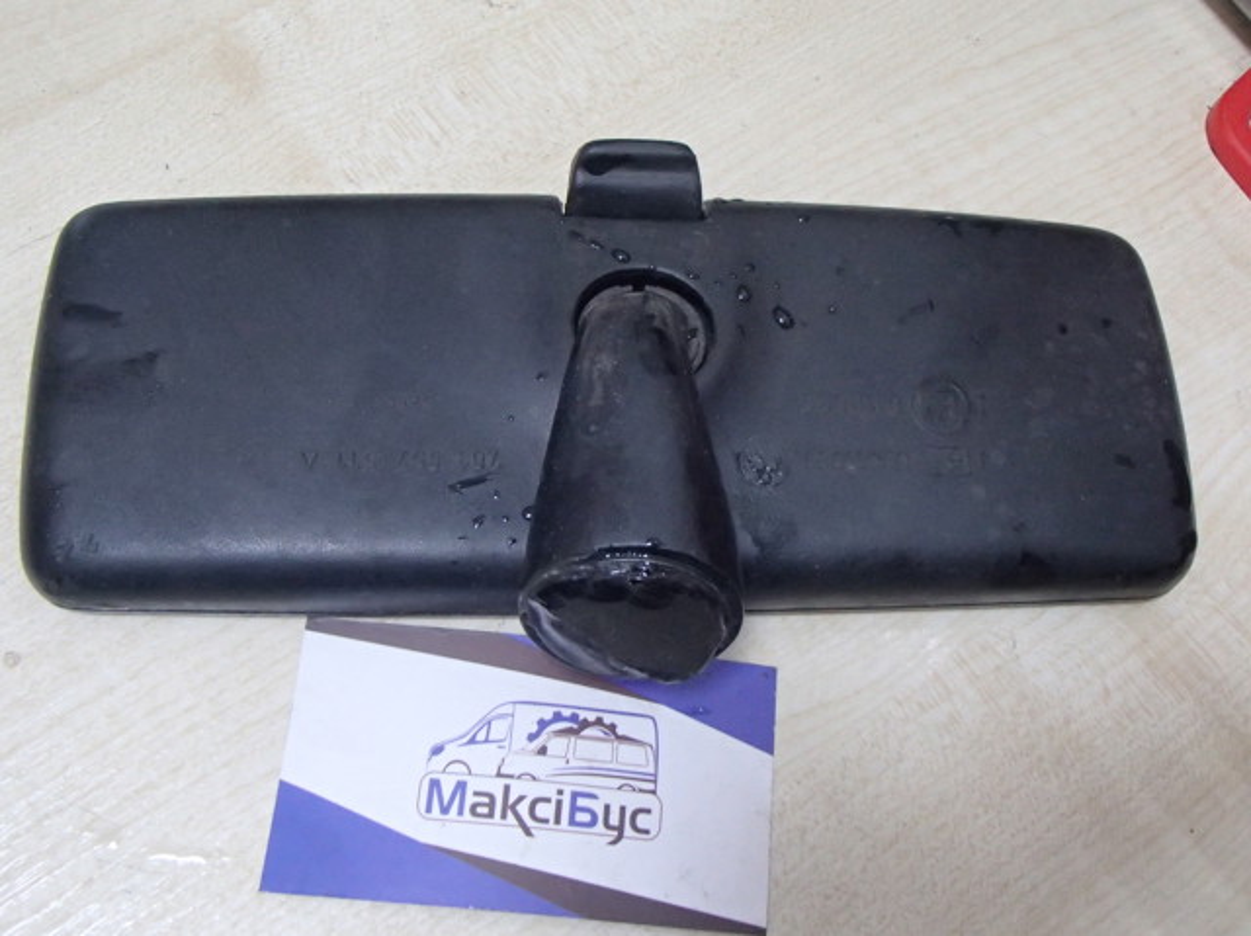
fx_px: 1336
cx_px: 626
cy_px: 468
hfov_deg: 50.2
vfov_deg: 38.6
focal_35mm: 37
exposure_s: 1/40
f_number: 4.7
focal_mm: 6.64
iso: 1000
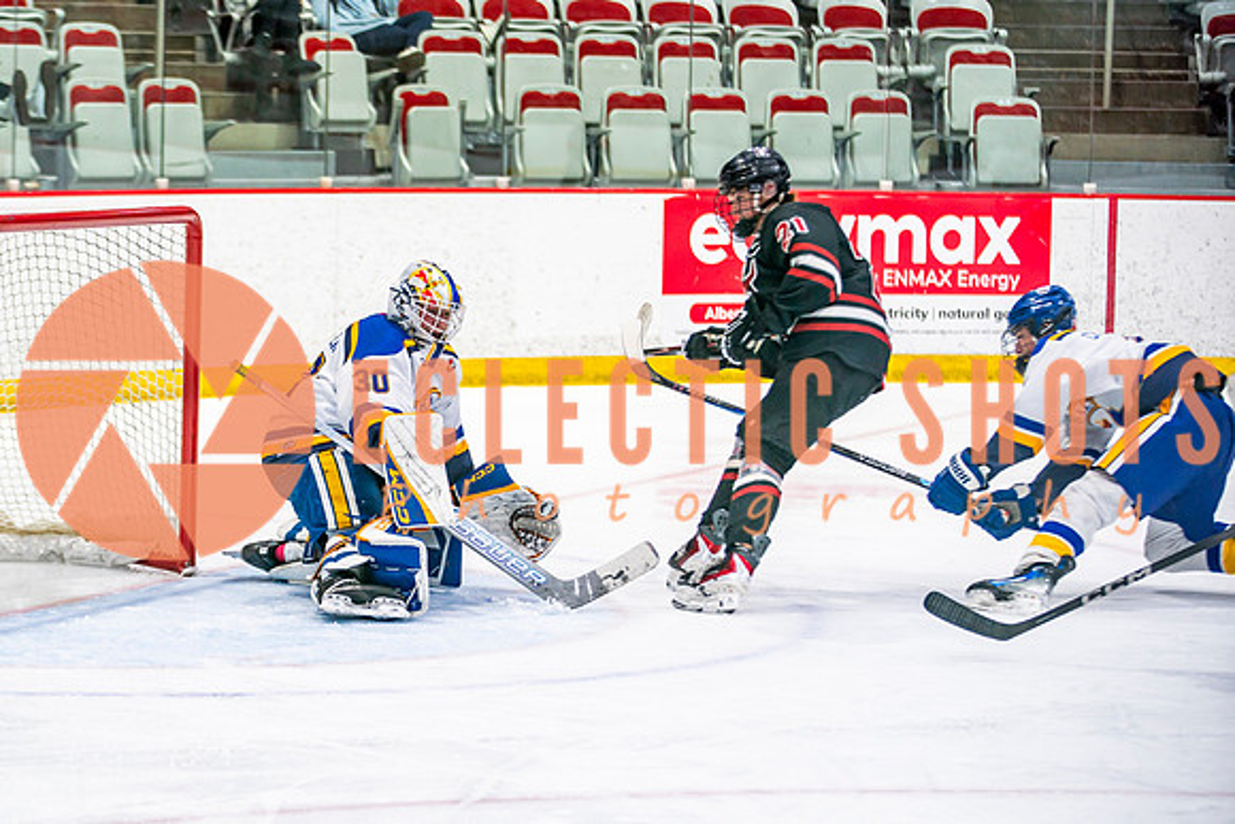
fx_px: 5259
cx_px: 415
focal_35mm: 153
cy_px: 470
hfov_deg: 13.4
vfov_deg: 9.0
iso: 400
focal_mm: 115
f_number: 2.8
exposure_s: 1/640
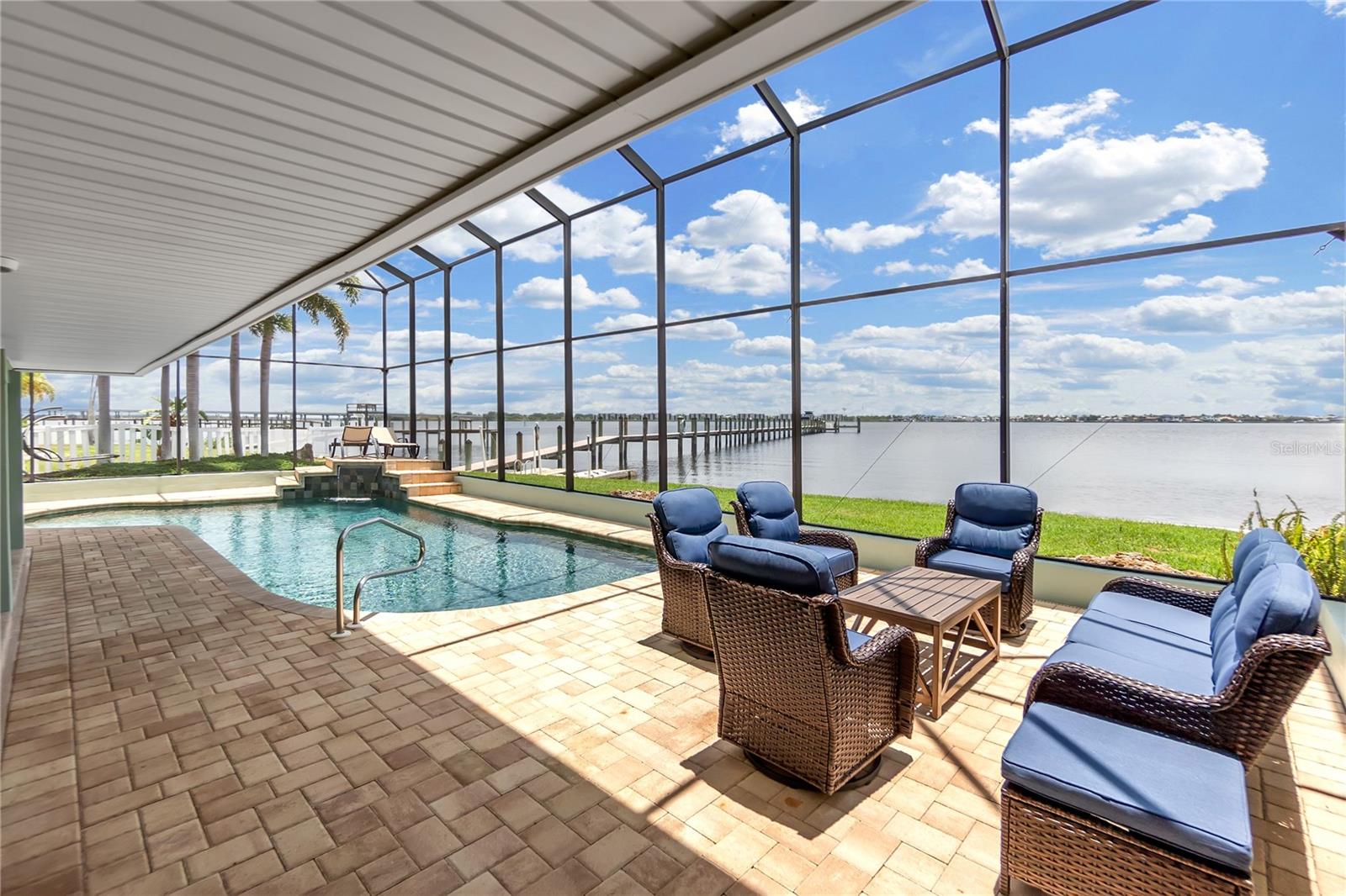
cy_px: 448
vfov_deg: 77.3
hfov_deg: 100.4
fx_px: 561
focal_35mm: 15
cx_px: 673
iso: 100
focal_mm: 10
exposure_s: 1/500
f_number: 4
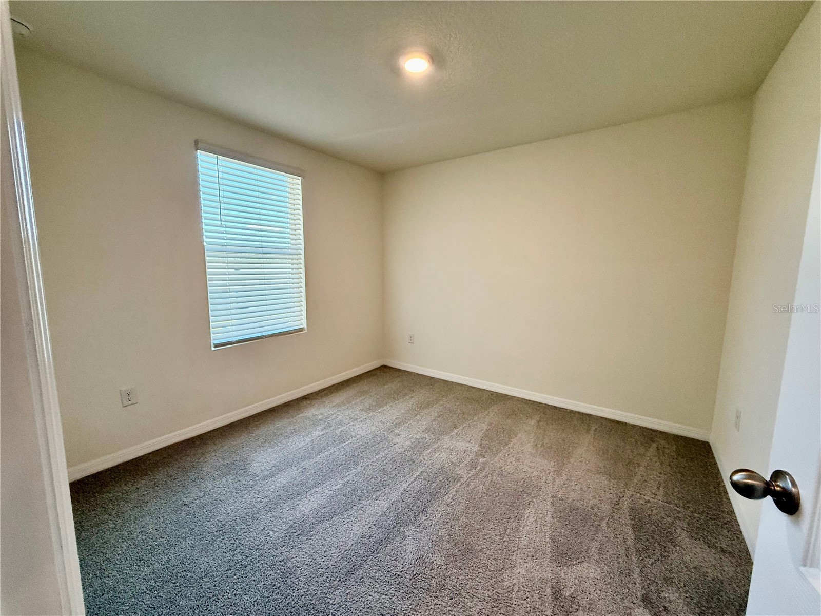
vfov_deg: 85.7
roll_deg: -0.2
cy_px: 308
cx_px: 410
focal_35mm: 14
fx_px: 332
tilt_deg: -7.2
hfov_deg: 102.1
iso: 200
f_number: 2.2
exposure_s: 1/120
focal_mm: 2.22
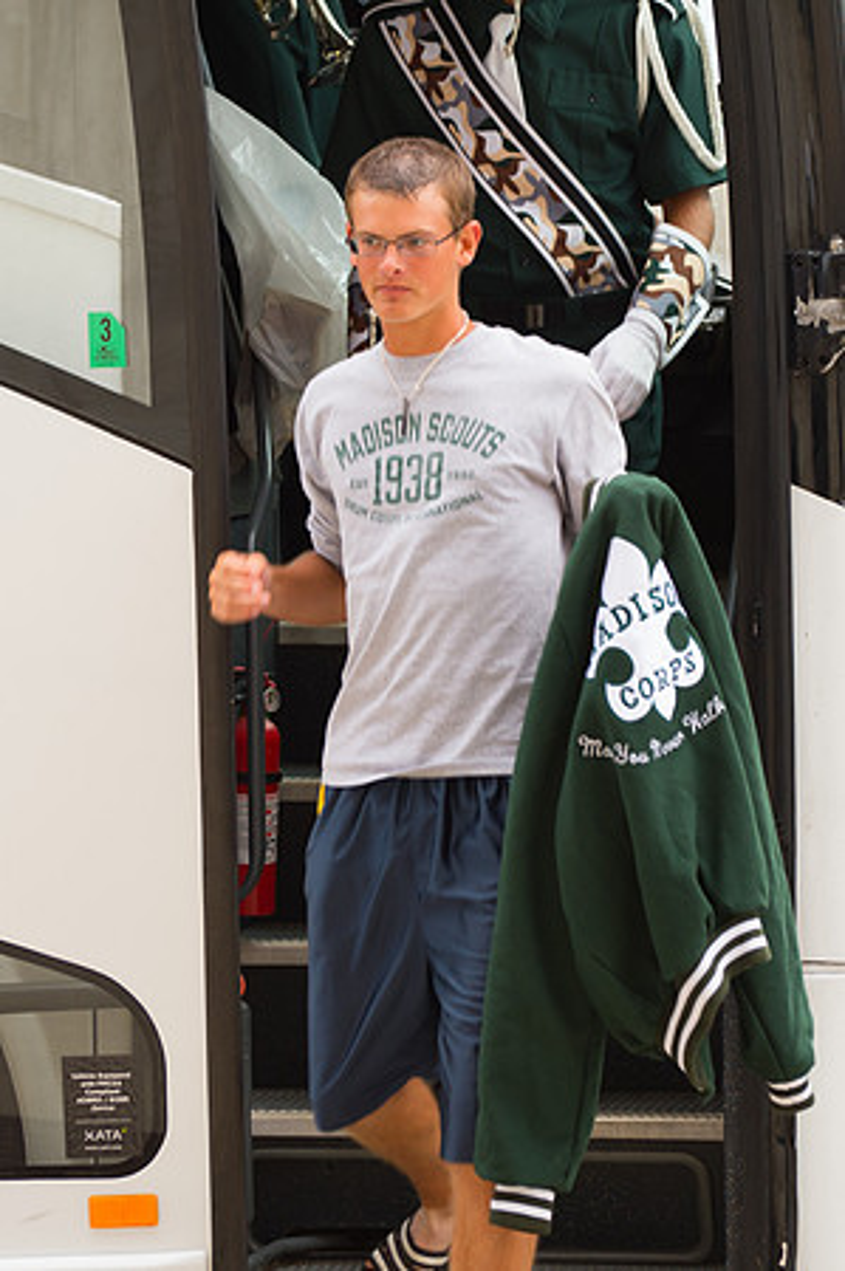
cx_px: 397
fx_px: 7929
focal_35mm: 225
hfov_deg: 6.1
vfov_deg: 9.2
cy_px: 399
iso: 560
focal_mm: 102
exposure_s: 1/160
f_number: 4.5
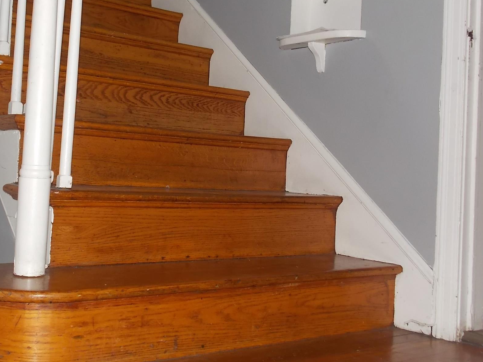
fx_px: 614
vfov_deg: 32.7
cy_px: 138
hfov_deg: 42.6
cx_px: 179
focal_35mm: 44
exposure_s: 1/30
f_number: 3.4
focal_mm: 6.1
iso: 200
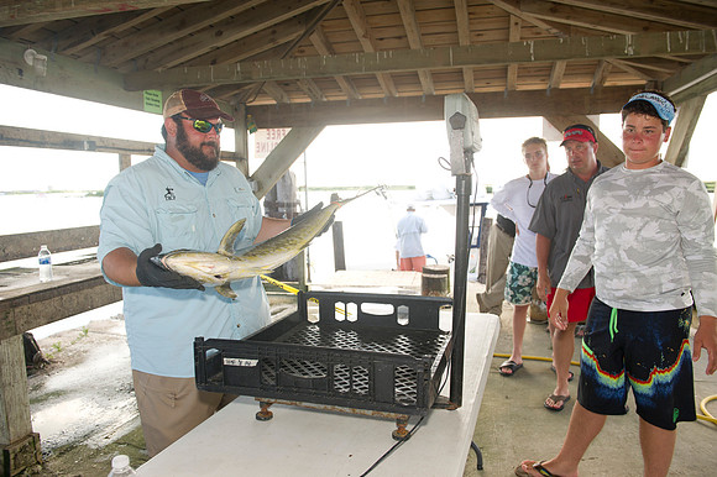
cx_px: 358
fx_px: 537
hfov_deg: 67.4
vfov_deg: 47.9
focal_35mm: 27
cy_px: 238
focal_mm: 27
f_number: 4.5
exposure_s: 1/250
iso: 320
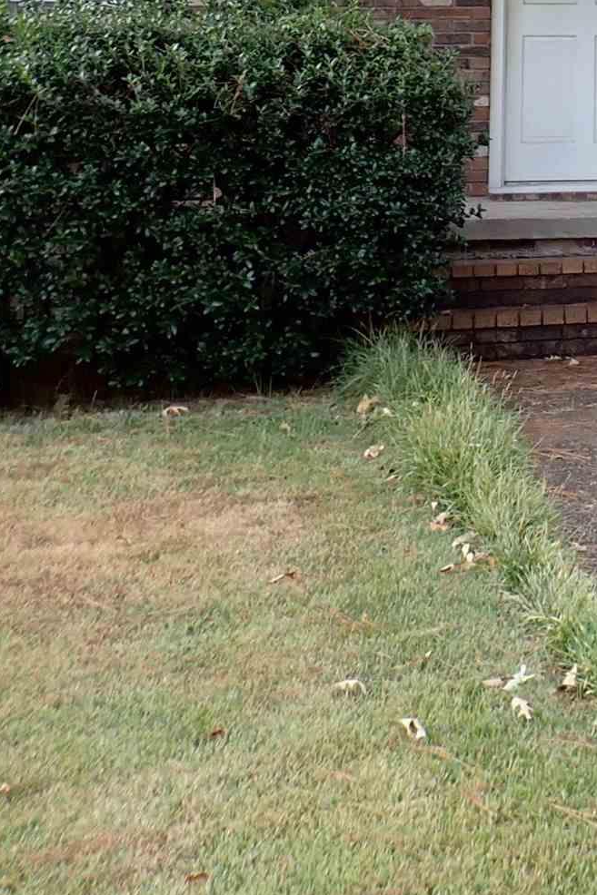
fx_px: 2015
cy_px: -60
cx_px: 926
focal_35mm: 81
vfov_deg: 23.7
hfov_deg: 15.4
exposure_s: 1/160
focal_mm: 4.5
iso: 100
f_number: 2.8
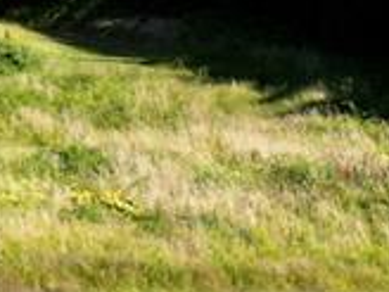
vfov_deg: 9.9
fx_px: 1686
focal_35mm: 150
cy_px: 76
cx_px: -700
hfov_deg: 10.3
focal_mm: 6.72
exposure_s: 1/25
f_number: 1.7
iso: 100
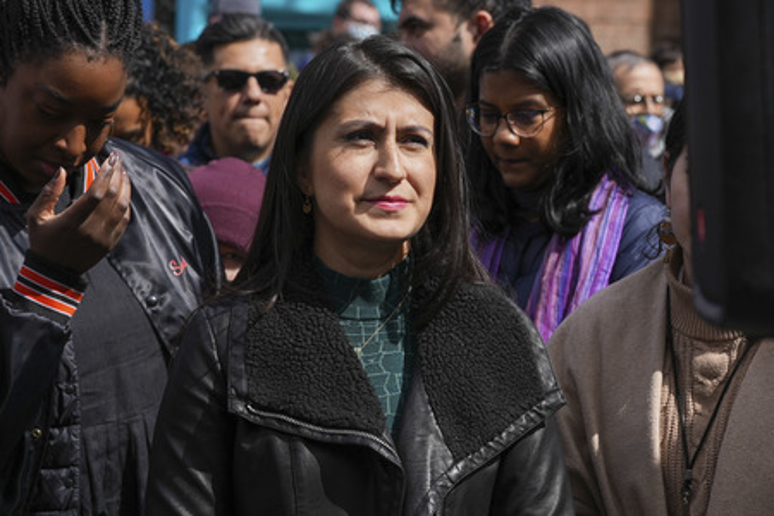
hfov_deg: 17.6
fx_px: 2494
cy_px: 258
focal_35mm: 116
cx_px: 387
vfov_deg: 11.8
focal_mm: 116
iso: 160
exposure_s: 1/640
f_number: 9
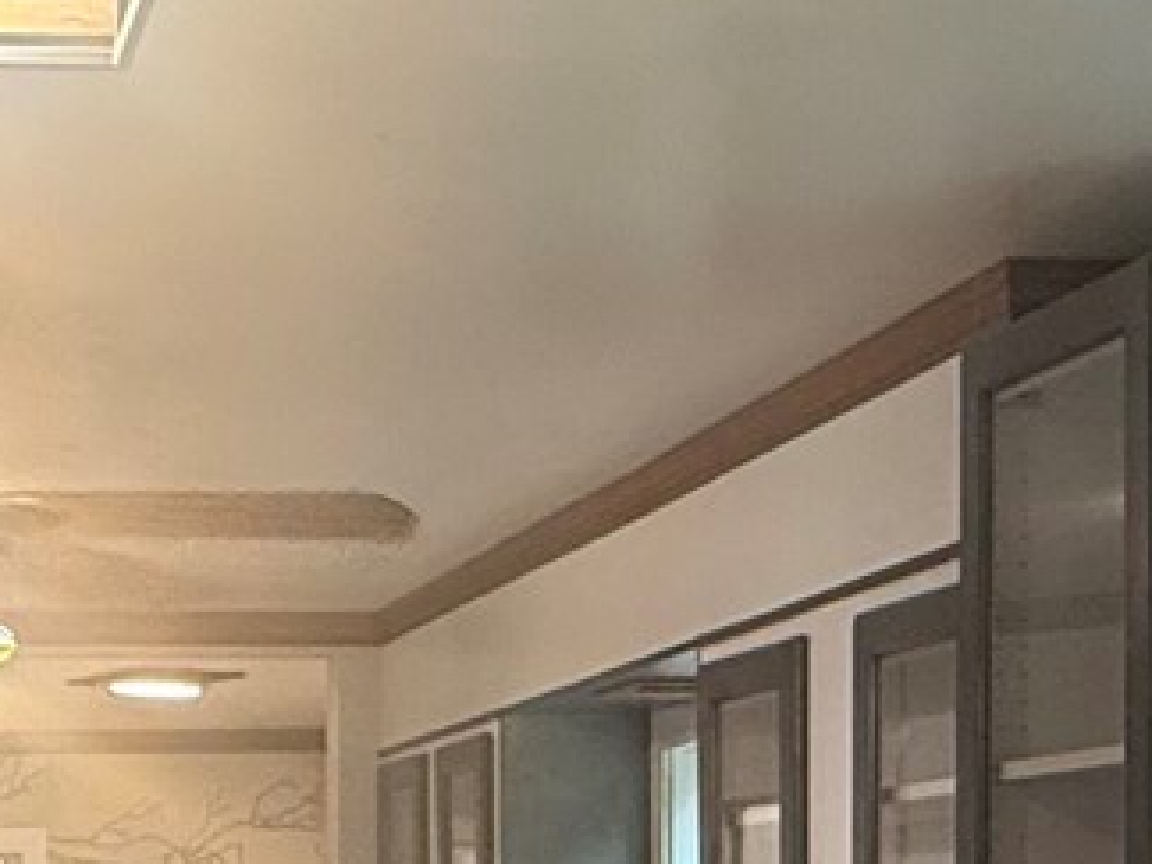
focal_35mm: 83
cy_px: 1109
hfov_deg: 22.7
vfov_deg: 16.8
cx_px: 32
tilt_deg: -2.3
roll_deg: +1.0
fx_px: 2762
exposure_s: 1/60
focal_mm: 2.22
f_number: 2.2
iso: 320
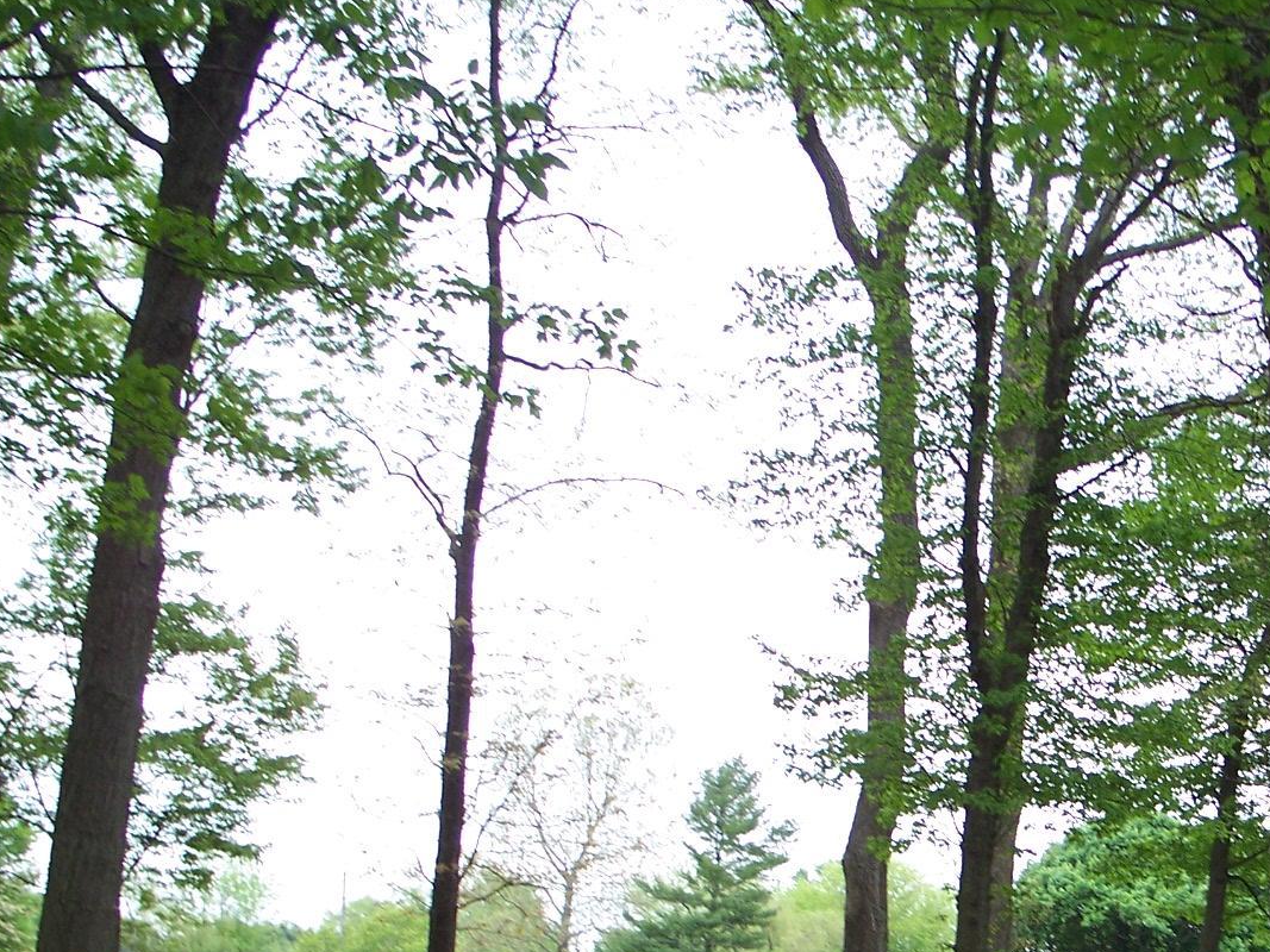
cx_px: 1096
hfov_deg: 26.6
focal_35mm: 71
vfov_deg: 20.4
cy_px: 834
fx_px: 2605
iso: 125
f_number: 2.8
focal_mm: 7.8
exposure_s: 1/60
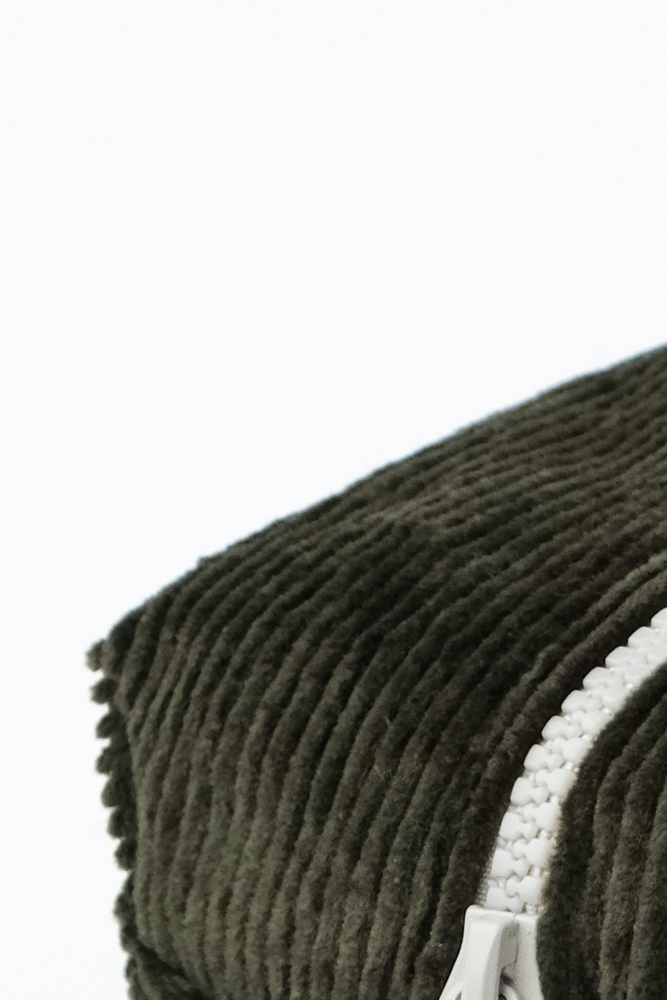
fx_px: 8811
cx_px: 1136
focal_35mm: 317
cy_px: 897
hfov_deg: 4.3
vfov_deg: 6.5
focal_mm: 55
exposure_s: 1/125
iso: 1600
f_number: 10
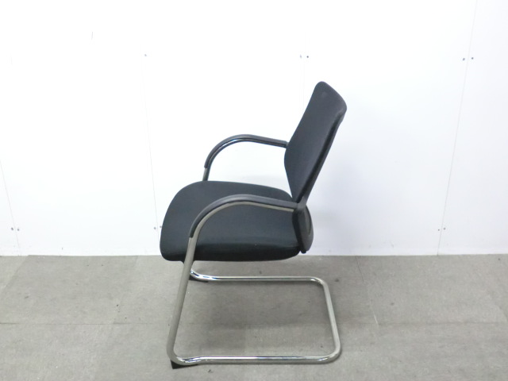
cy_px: 190
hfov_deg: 49.0
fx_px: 558
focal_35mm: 38
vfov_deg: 37.7
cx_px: 254
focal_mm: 6.9
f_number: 3.9
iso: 800
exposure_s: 1/20
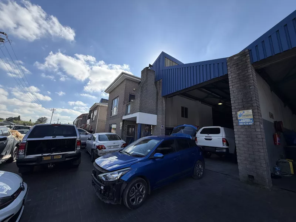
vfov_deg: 85.7
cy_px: 111
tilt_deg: +12.4
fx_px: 120
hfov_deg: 102.1
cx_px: 148
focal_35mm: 14
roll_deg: -2.6
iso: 25
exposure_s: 1/864
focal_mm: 2.22
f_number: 2.2
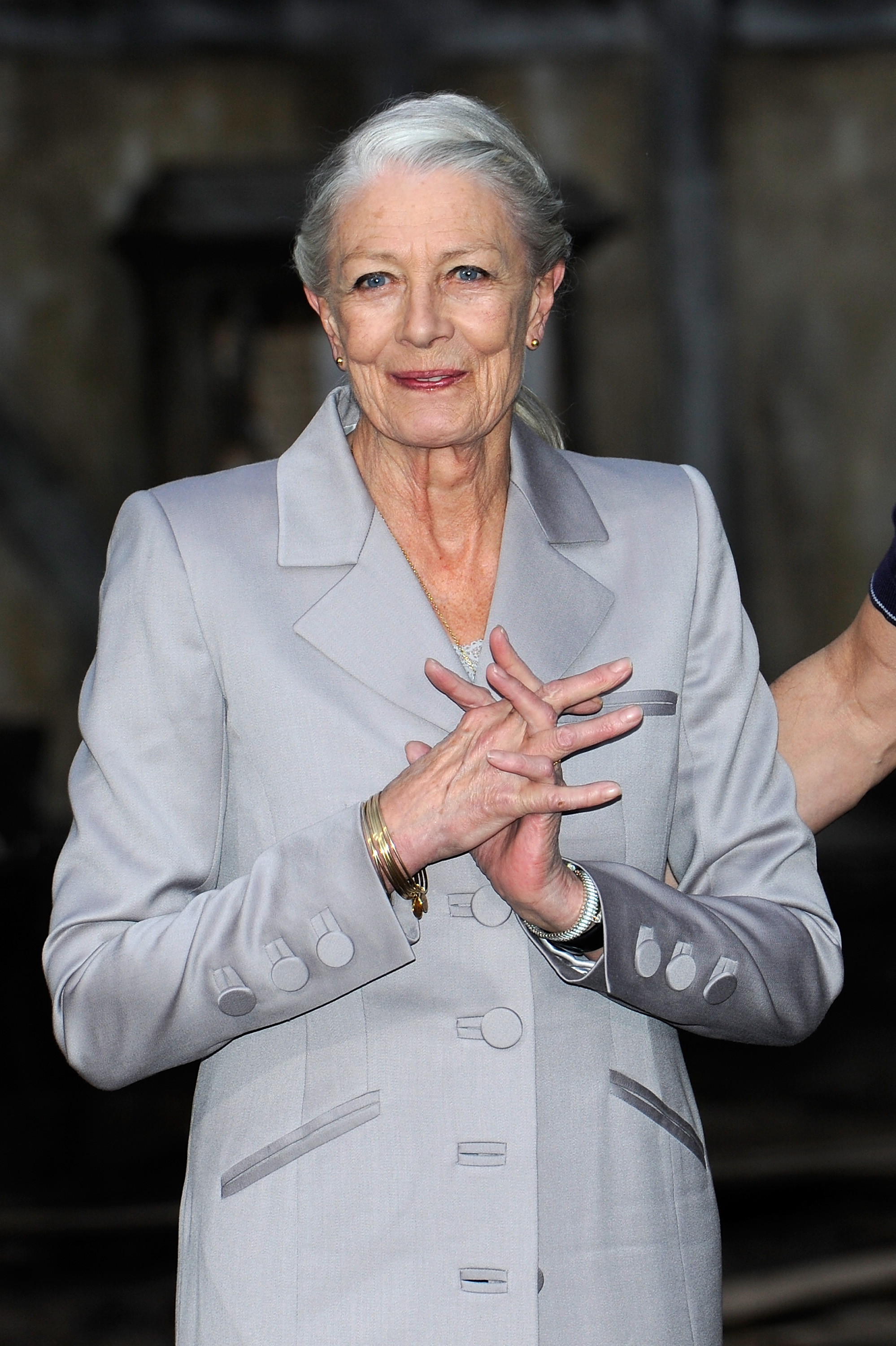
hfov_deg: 6.9
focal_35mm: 200
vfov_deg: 10.3
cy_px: 673
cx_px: 448
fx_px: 7471
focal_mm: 200
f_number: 5.6
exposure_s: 1/125
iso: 500
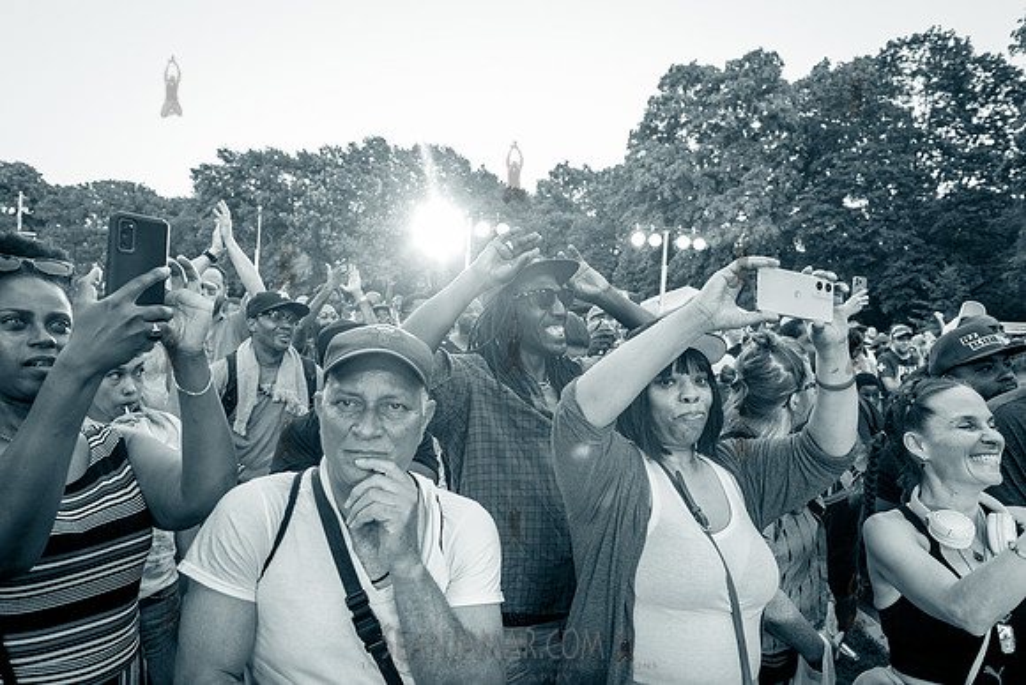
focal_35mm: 26
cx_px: 513
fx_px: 741
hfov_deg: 69.4
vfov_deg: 49.6
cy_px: 342
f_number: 4.5
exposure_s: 1/250
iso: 4000
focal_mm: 26
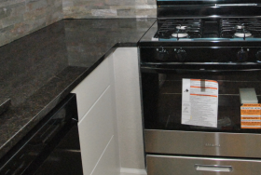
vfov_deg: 31.6
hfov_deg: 47.9
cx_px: 164
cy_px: 10
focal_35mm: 40
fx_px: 291
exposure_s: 1/60
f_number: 7.1
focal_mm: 10
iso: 800
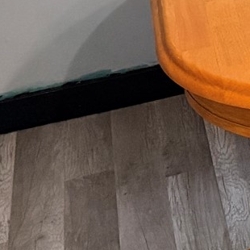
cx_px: 747
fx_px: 1144
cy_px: -367
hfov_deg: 9.7
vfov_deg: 10.6
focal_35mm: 140
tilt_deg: -5.8
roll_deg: +0.7
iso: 640
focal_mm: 6.76
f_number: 1.78
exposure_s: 1/60
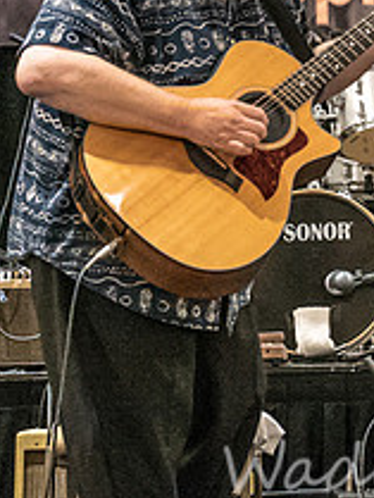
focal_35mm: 178
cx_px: 517
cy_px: 82
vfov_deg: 11.1
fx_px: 2562
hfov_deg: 8.2
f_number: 5.6
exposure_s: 1/200
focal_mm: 57
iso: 10000
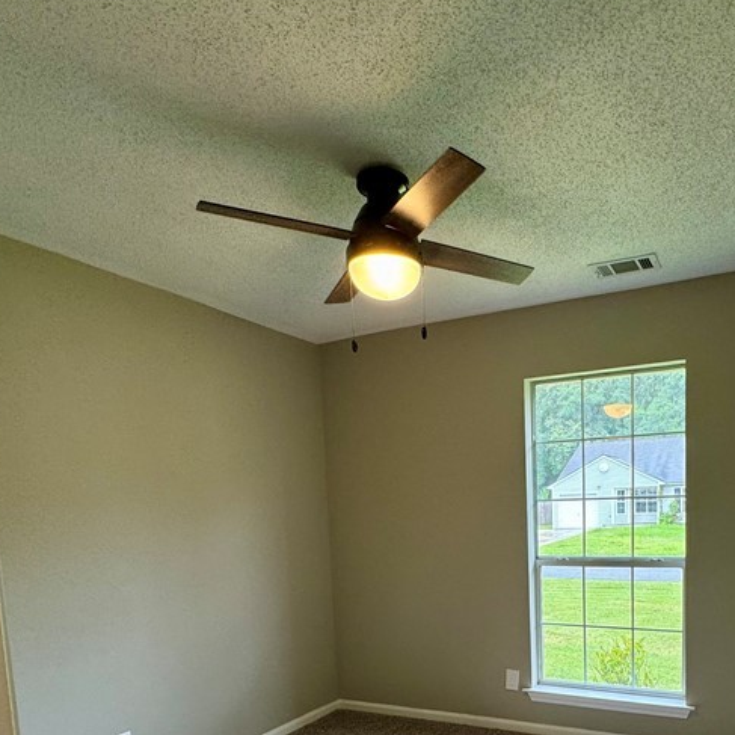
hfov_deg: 59.7
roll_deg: +1.5
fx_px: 625
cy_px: 569
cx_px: 484
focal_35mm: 26
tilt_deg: -5.7
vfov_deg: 57.2
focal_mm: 2.22
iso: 160
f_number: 2.2
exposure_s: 1/120
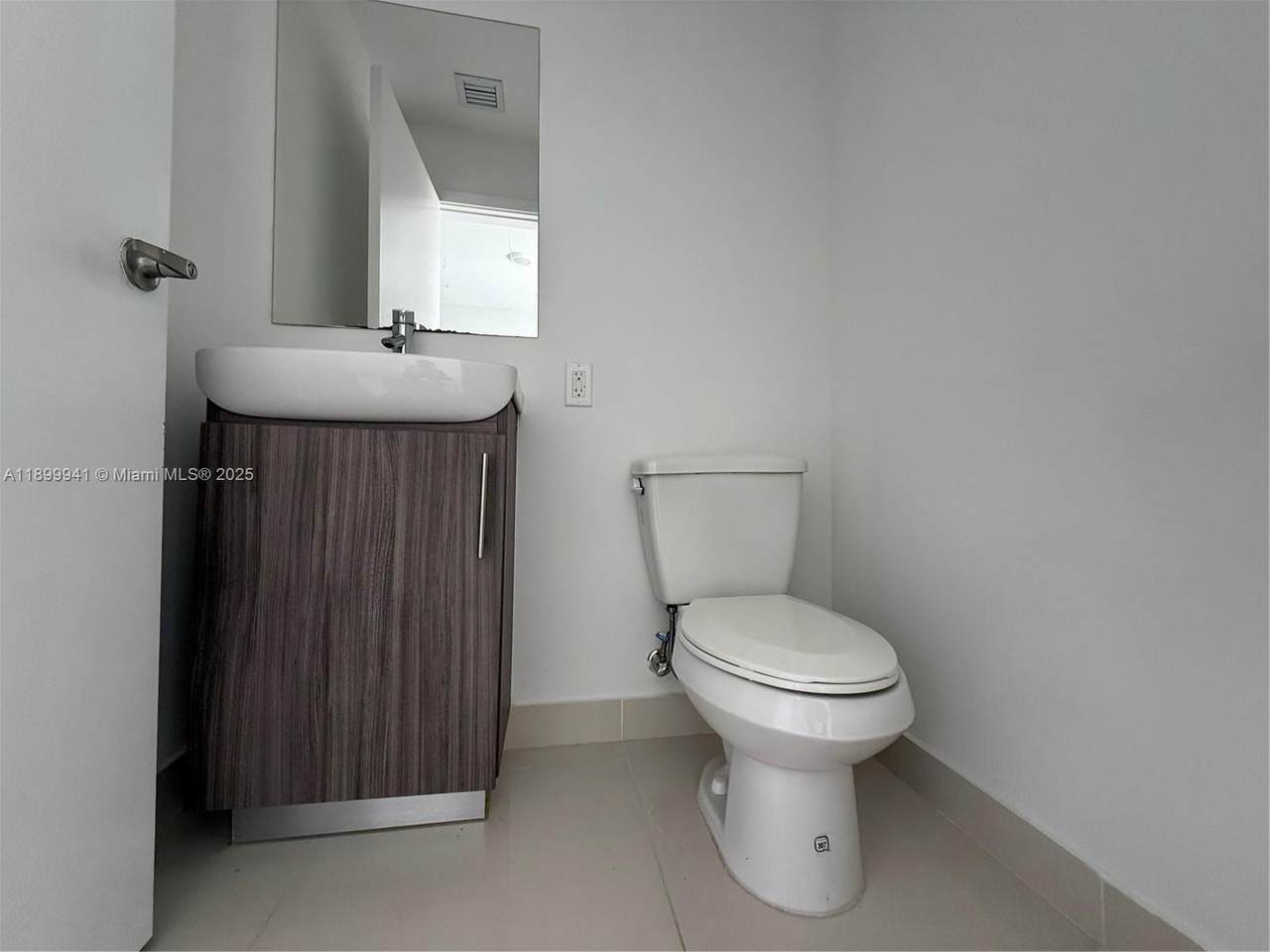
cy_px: 476
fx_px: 514
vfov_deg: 85.7
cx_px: 635
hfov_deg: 102.1
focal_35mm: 14
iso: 250
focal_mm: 2.22
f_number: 2.2
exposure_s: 1/99
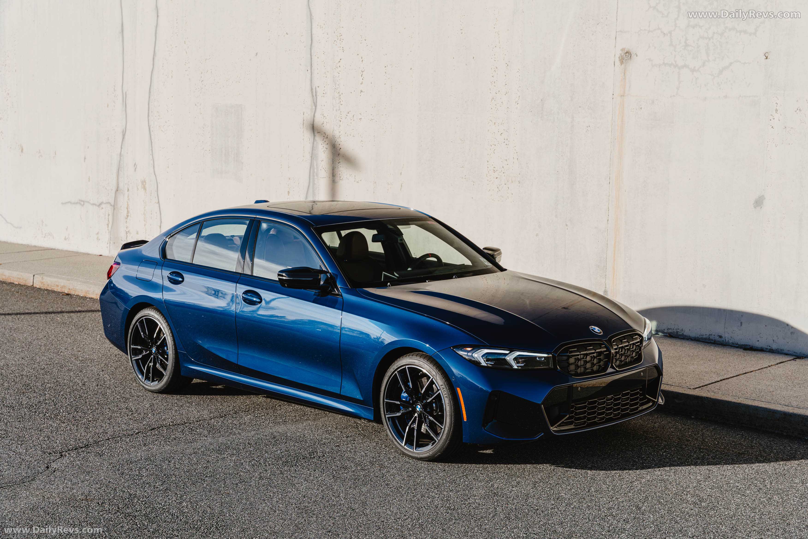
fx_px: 1246
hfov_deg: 35.9
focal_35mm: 56
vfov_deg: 24.4
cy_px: 270
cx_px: 404
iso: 200
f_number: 7.1
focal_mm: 55.5
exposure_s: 1/200
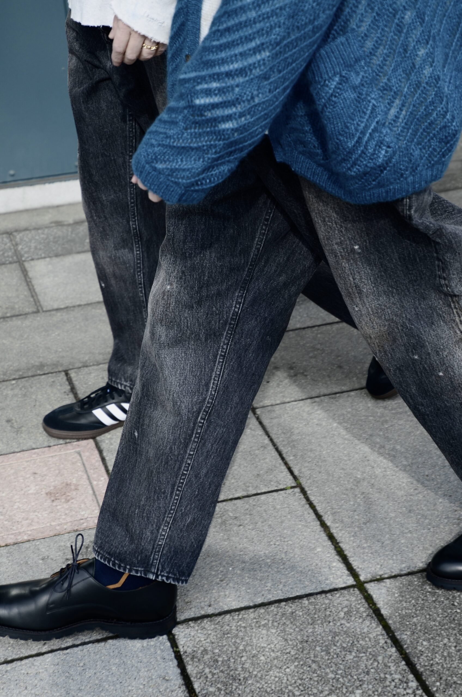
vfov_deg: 26.0
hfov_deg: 17.4
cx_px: 231
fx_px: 1508
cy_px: 348
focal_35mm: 78
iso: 125
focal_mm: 52
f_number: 5
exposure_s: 1/400
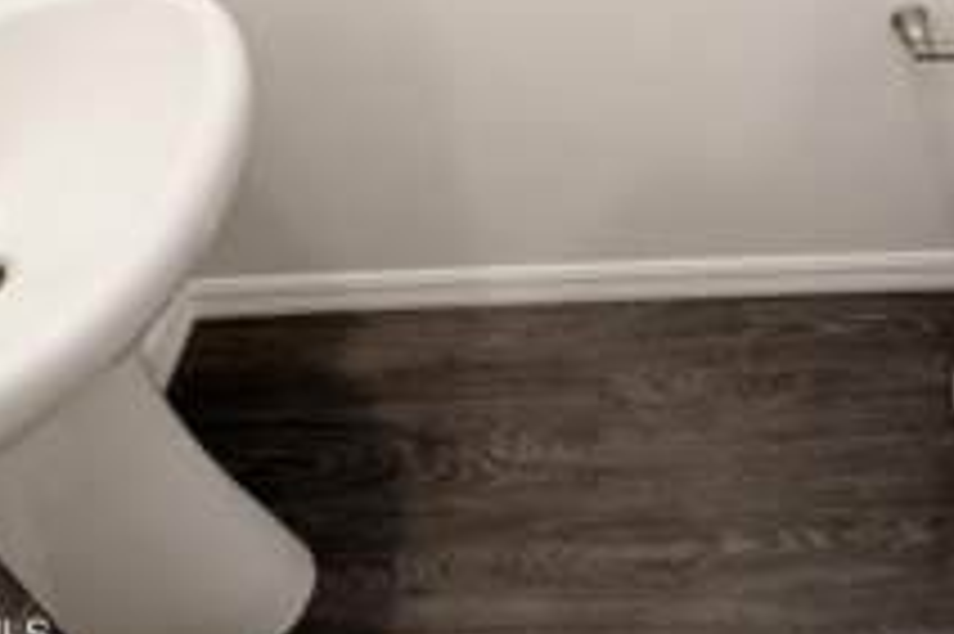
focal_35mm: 34
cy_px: -22
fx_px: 900
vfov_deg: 34.7
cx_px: 670
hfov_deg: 54.2
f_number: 4
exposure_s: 1/60
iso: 500
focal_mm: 10
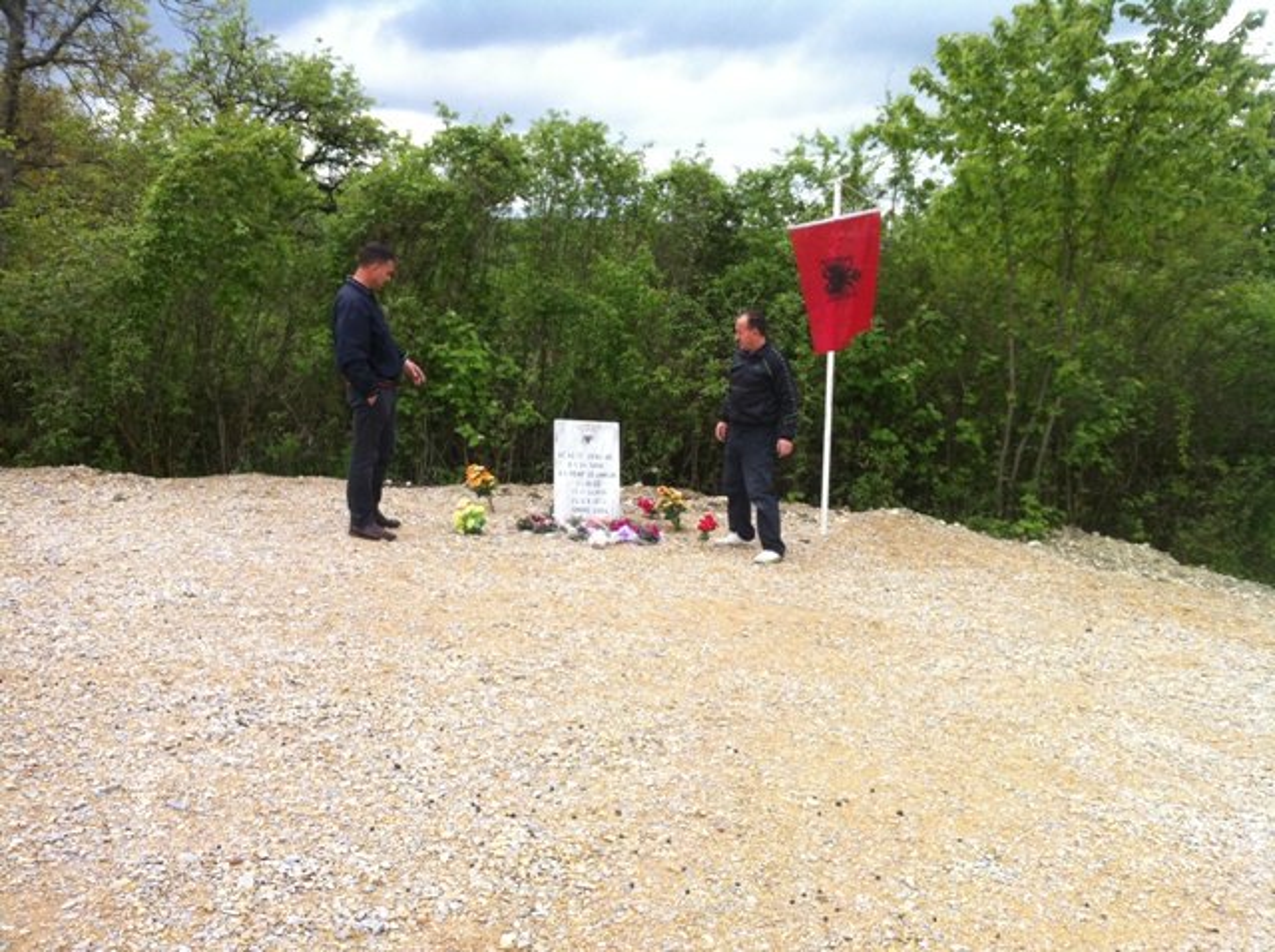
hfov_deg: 52.7
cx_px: 638
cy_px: 476
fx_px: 1287
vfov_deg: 40.6
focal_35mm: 35
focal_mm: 3.85
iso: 80
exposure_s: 1/832
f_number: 2.8
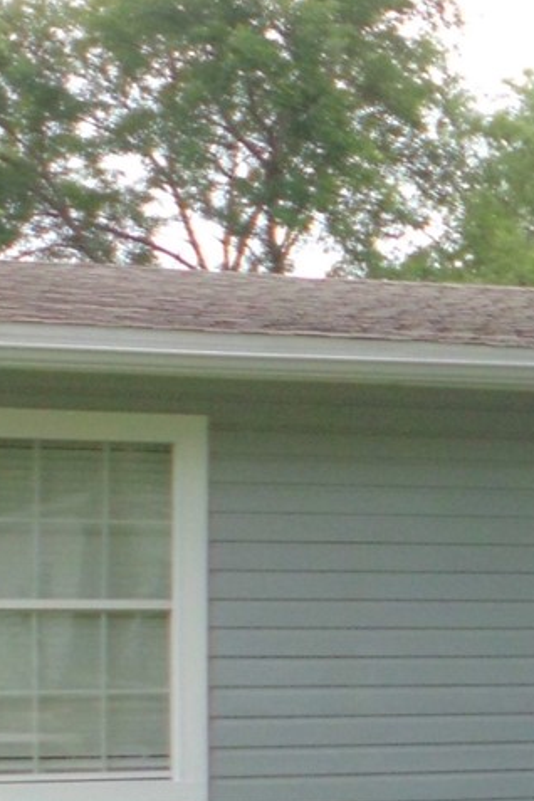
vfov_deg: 17.5
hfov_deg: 10.1
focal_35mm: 116
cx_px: 1325
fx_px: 2581
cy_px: 658
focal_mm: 4.6
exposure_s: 1/100
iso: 100
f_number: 3.2
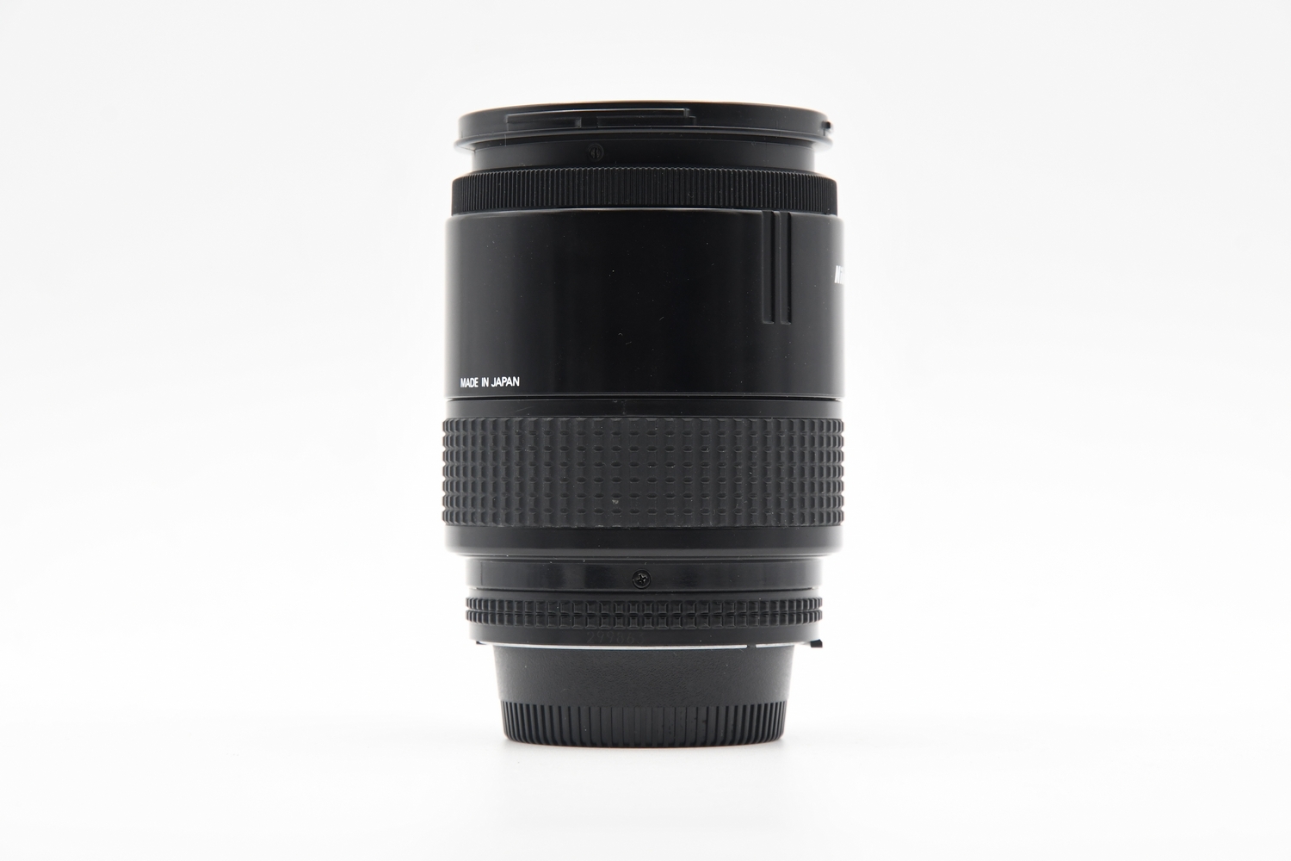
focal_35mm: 120
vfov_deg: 11.4
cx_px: 646
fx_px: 4303
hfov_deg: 17.1
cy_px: 430
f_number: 8
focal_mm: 80
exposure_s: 1/100
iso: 800
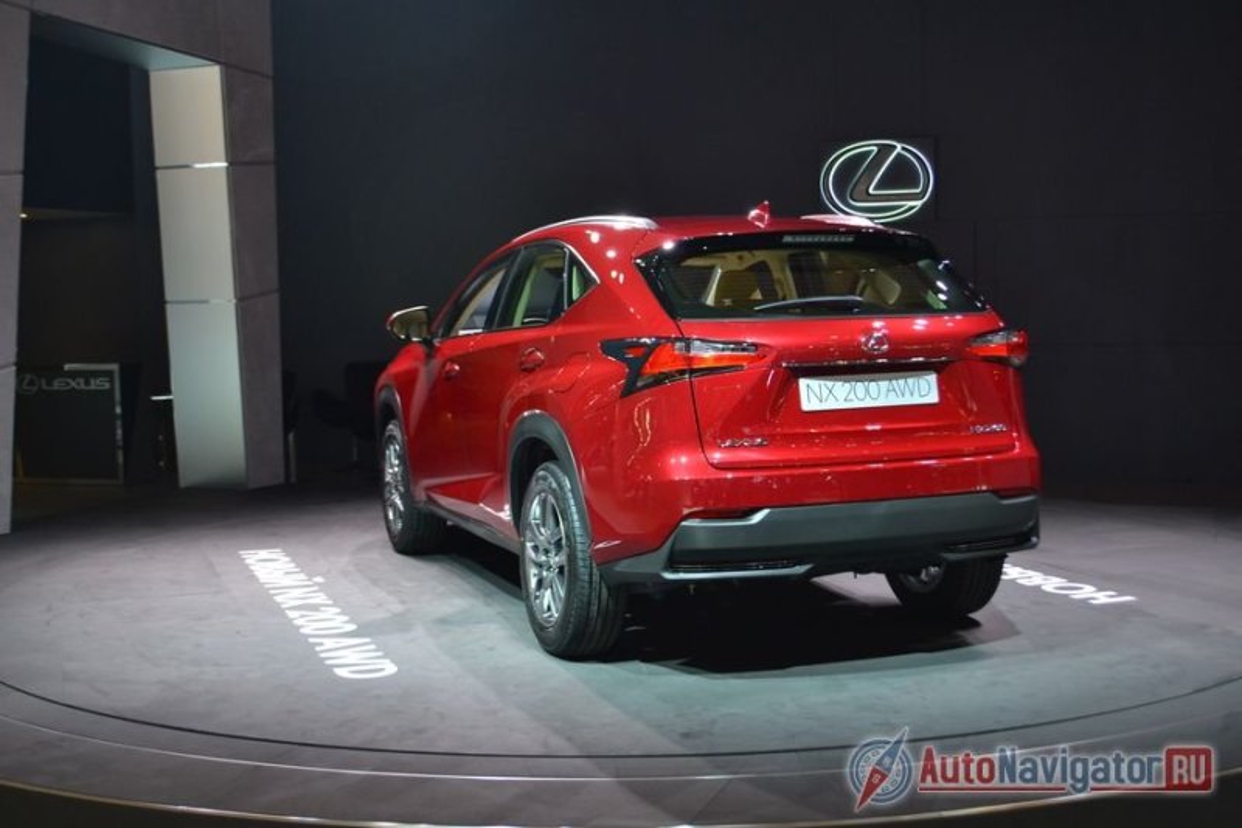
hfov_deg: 43.6
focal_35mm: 45
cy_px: 414
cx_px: 621
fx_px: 1552
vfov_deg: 29.9
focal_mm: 30
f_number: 4.5
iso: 800
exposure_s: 1/60
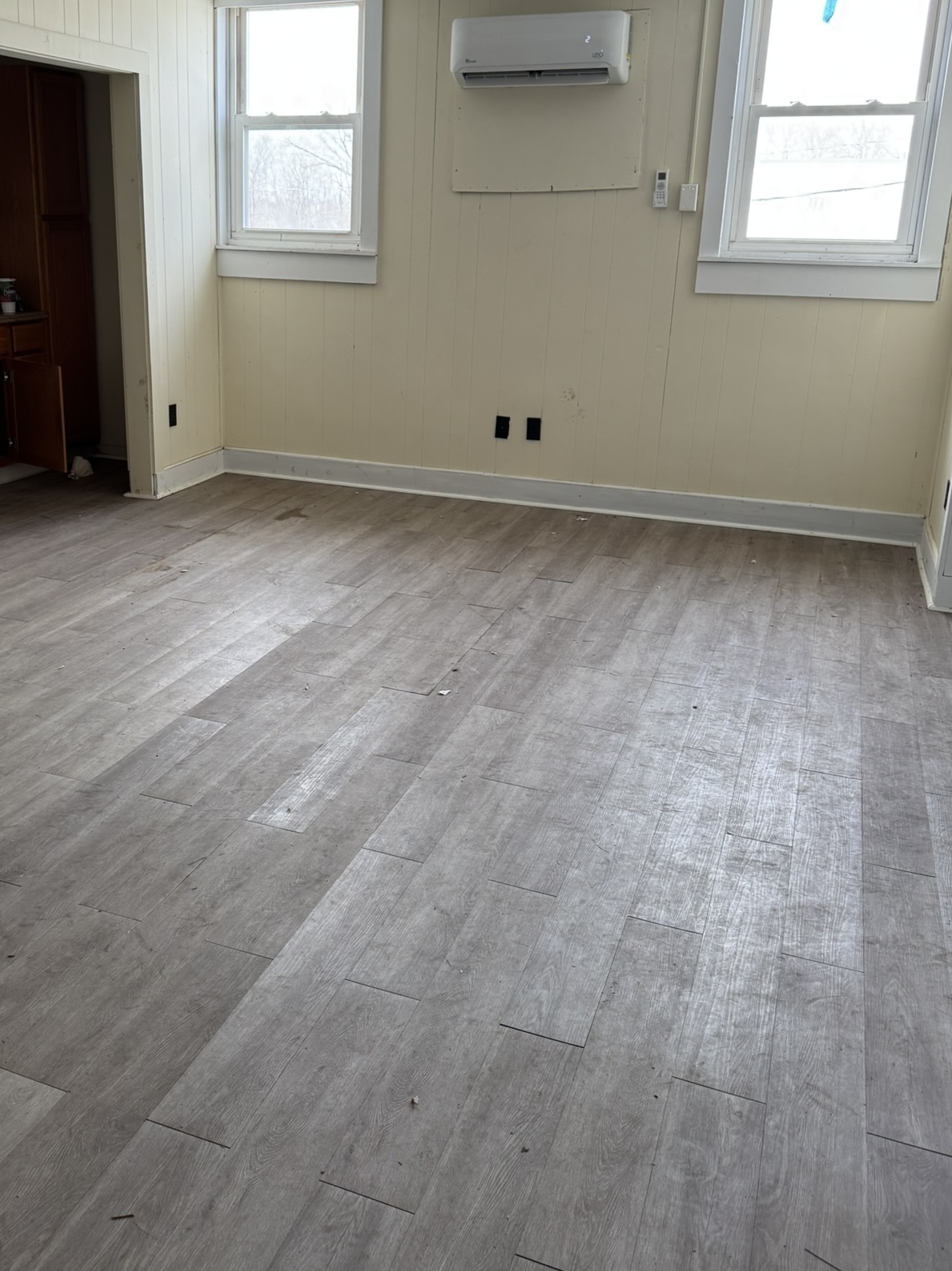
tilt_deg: -15.8
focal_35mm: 31
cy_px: 551
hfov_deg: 45.0
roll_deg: -3.2
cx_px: 343
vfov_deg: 58.2
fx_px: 1137
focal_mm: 6.76
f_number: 1.78
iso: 100
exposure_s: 1/121
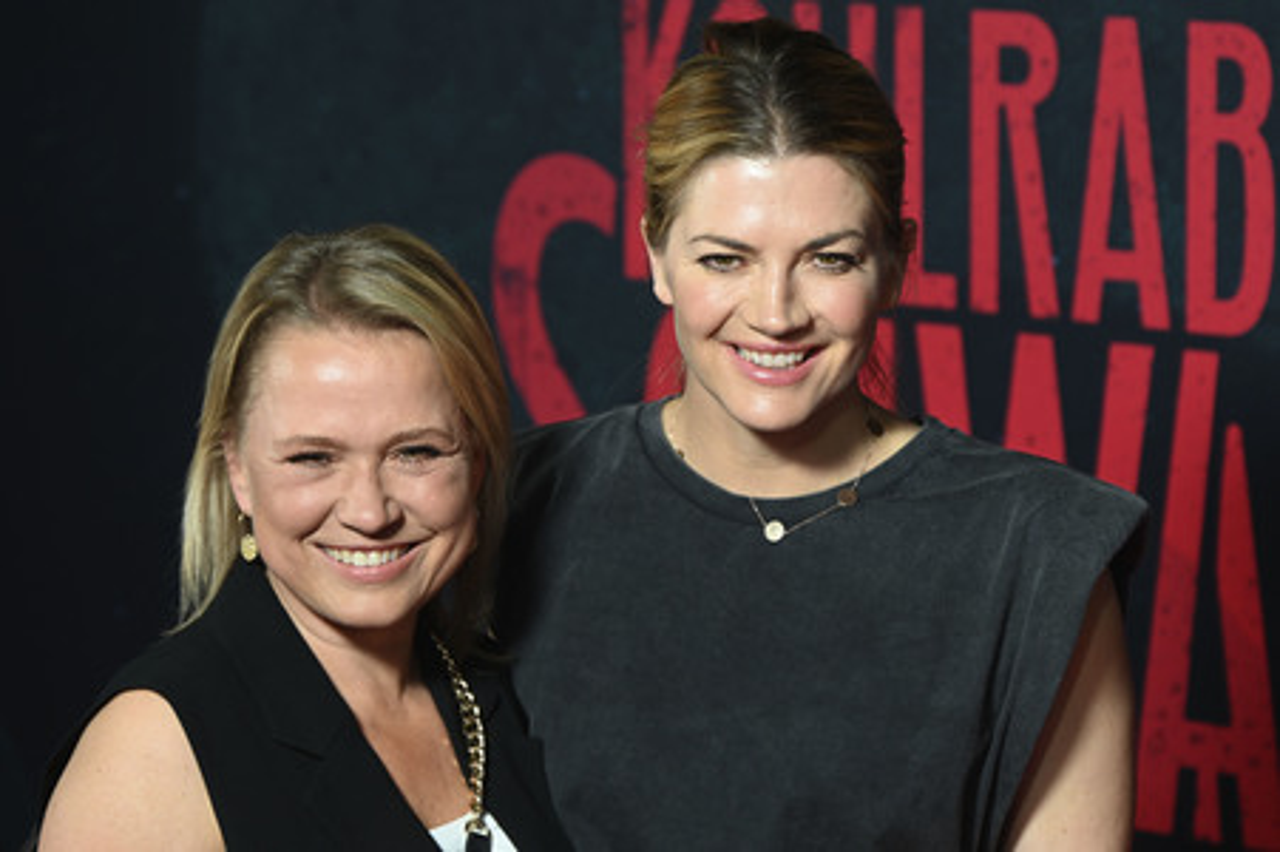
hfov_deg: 14.7
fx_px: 4974
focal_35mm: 140
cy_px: 426
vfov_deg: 9.8
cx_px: 640
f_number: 6.3
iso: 1250
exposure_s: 1/100
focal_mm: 140
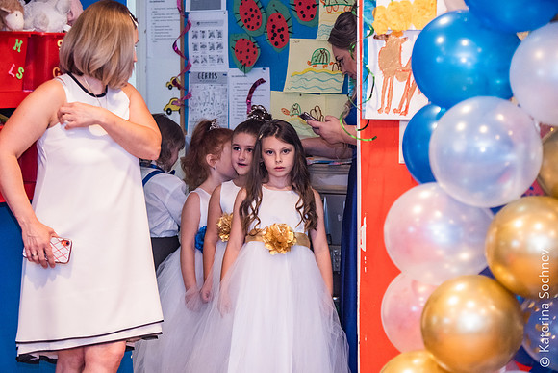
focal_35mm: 106
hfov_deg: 19.4
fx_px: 1636
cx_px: 284
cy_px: 183
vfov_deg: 13.0
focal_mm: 100
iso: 3200
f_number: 2.8
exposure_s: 1/200
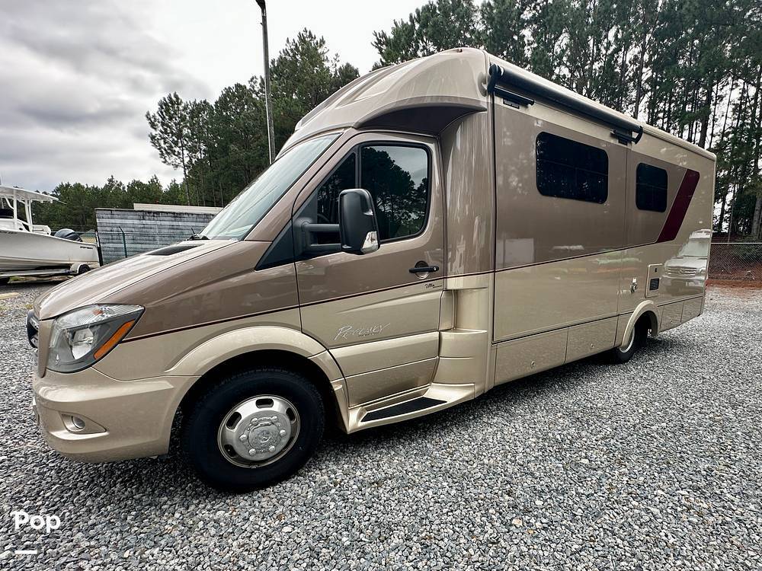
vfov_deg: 85.7
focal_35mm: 14
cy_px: 286
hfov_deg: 102.1
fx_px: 308
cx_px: 381
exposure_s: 1/375
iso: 40
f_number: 2.2
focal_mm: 2.22
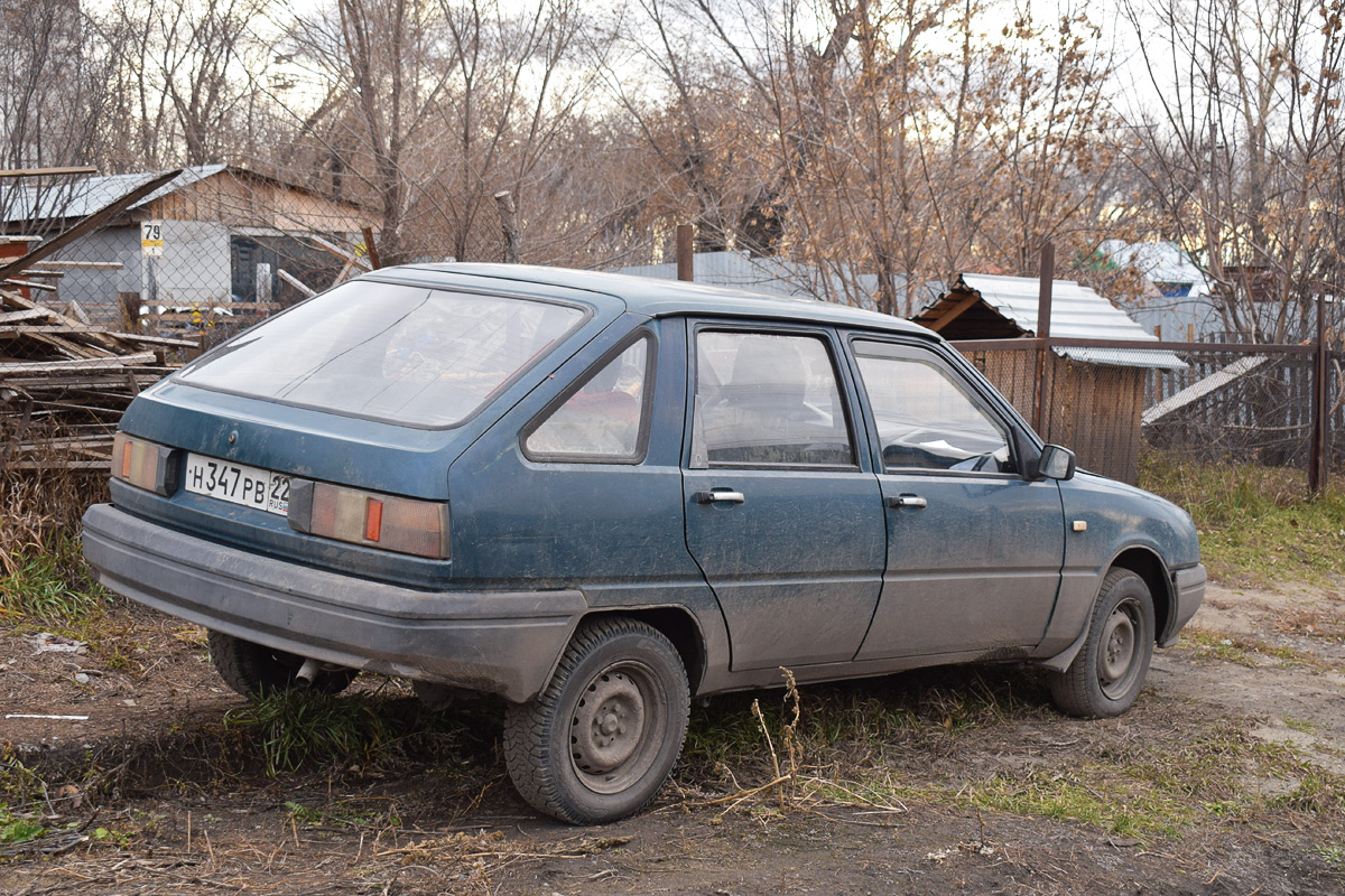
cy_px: 448
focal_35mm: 48
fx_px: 1793
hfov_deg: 41.1
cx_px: 672
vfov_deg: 28.1
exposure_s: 1/125
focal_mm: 32
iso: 400
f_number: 5.6
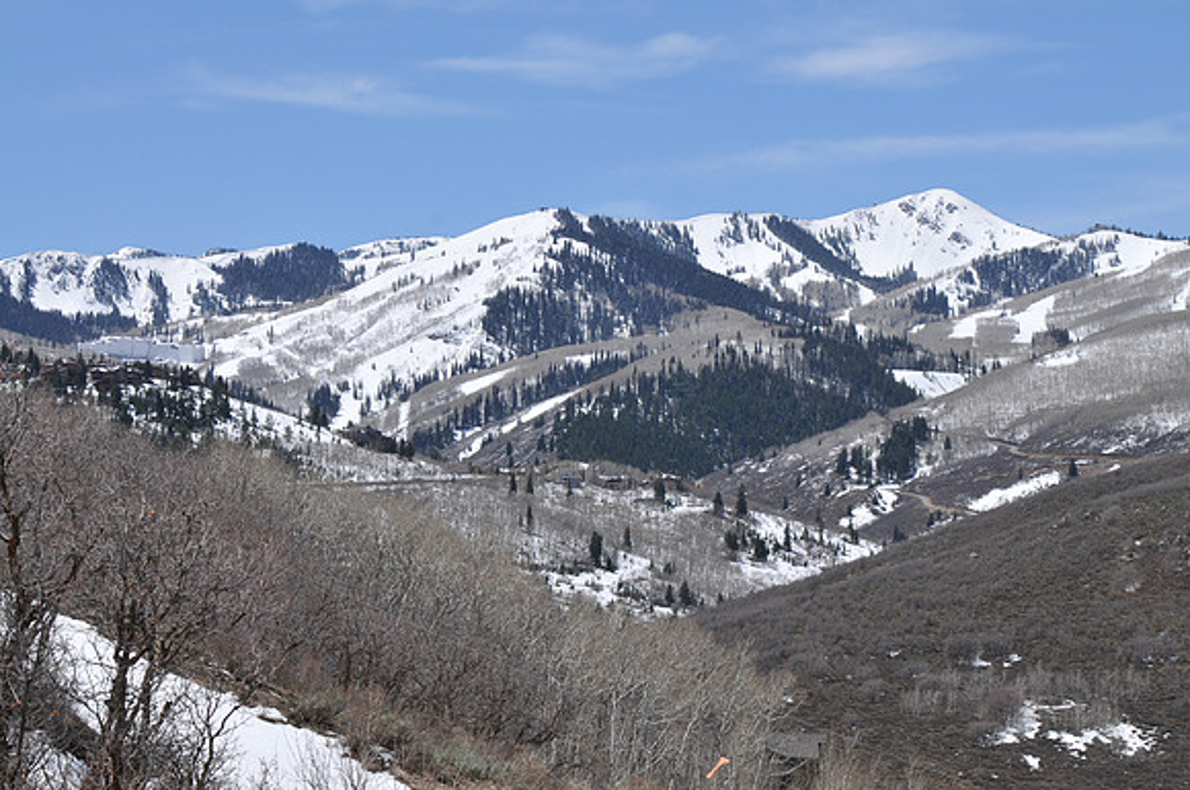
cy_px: 395
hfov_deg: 19.5
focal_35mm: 105
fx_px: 3466
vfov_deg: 13.0
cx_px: 595
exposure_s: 1/500
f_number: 11
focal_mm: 70
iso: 200
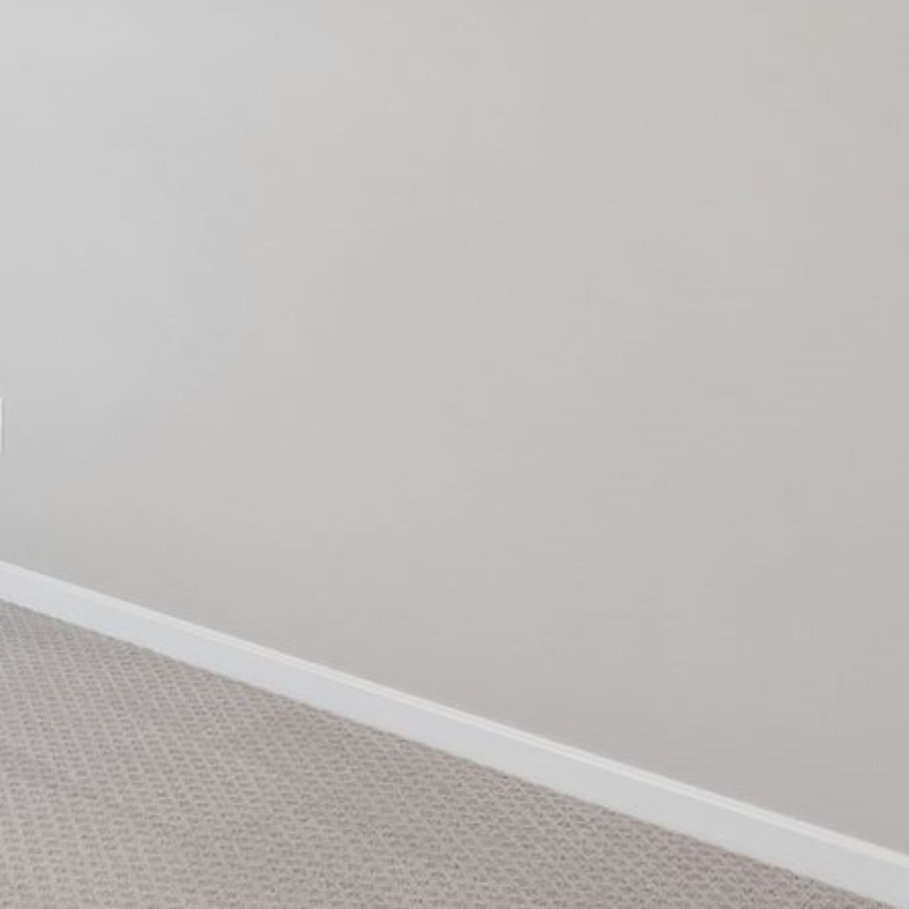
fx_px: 1842
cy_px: 50
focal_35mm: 62
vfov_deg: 26.6
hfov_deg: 24.1
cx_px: -287
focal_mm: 16
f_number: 9
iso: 200
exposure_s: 1/25
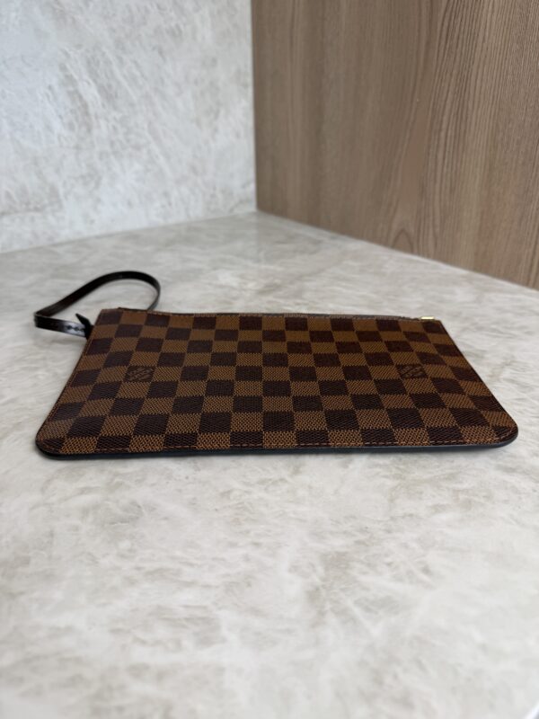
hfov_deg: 56.8
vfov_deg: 71.6
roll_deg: +0.2
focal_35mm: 24
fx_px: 498
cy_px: 360
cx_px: 270
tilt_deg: -27.4
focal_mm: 6.76
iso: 64
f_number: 1.78
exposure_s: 1/120
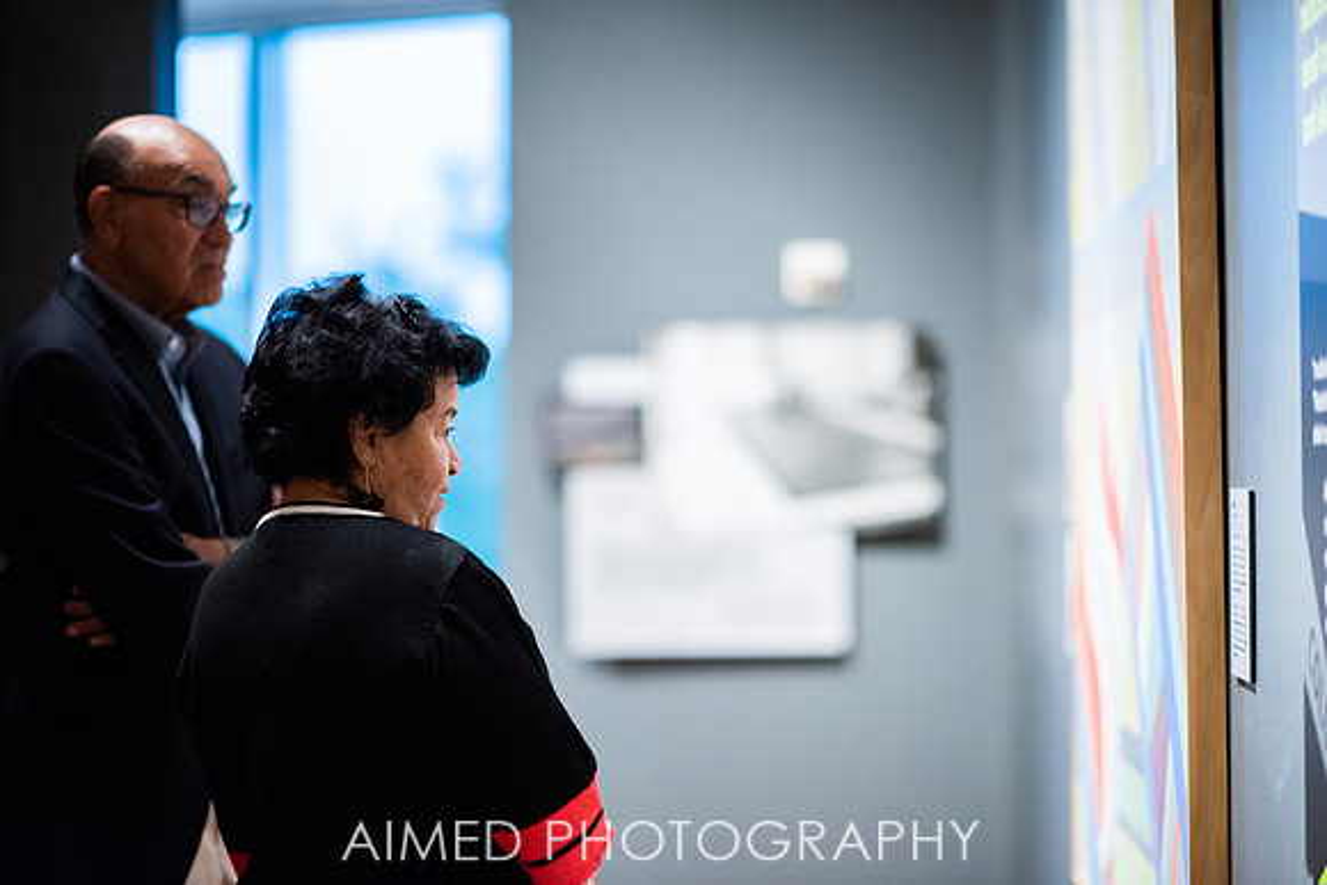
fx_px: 3134
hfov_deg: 23.9
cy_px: 442
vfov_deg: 16.1
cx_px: 664
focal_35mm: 85
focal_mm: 85
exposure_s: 1/200
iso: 1250
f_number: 1.4
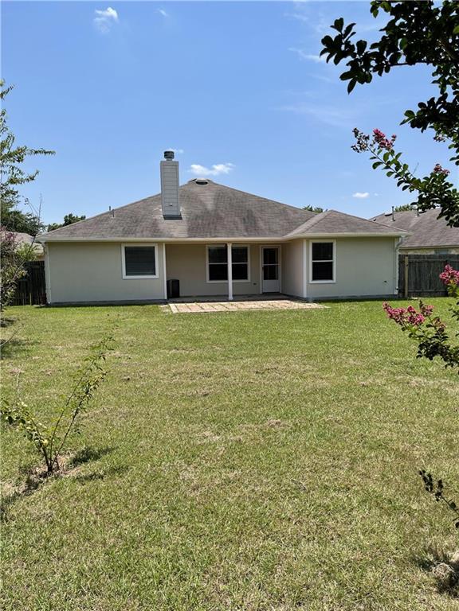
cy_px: 306
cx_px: 230
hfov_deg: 53.1
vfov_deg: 67.3
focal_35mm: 26
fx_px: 460
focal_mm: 5.1
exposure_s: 1/3448
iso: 32
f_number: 1.6
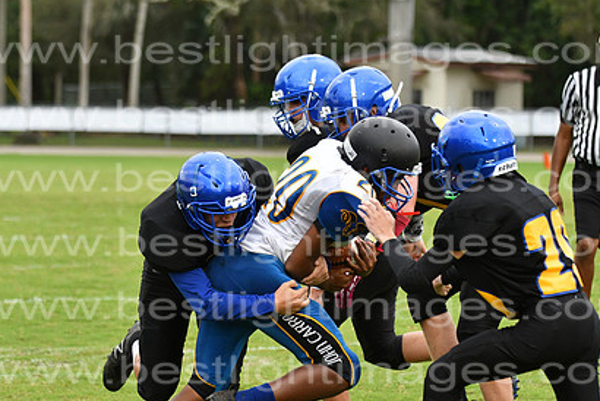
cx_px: 312
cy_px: 277
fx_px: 4953
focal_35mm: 297
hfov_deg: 6.9
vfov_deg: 4.6
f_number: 3.5
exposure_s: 1/2000
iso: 800
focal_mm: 140
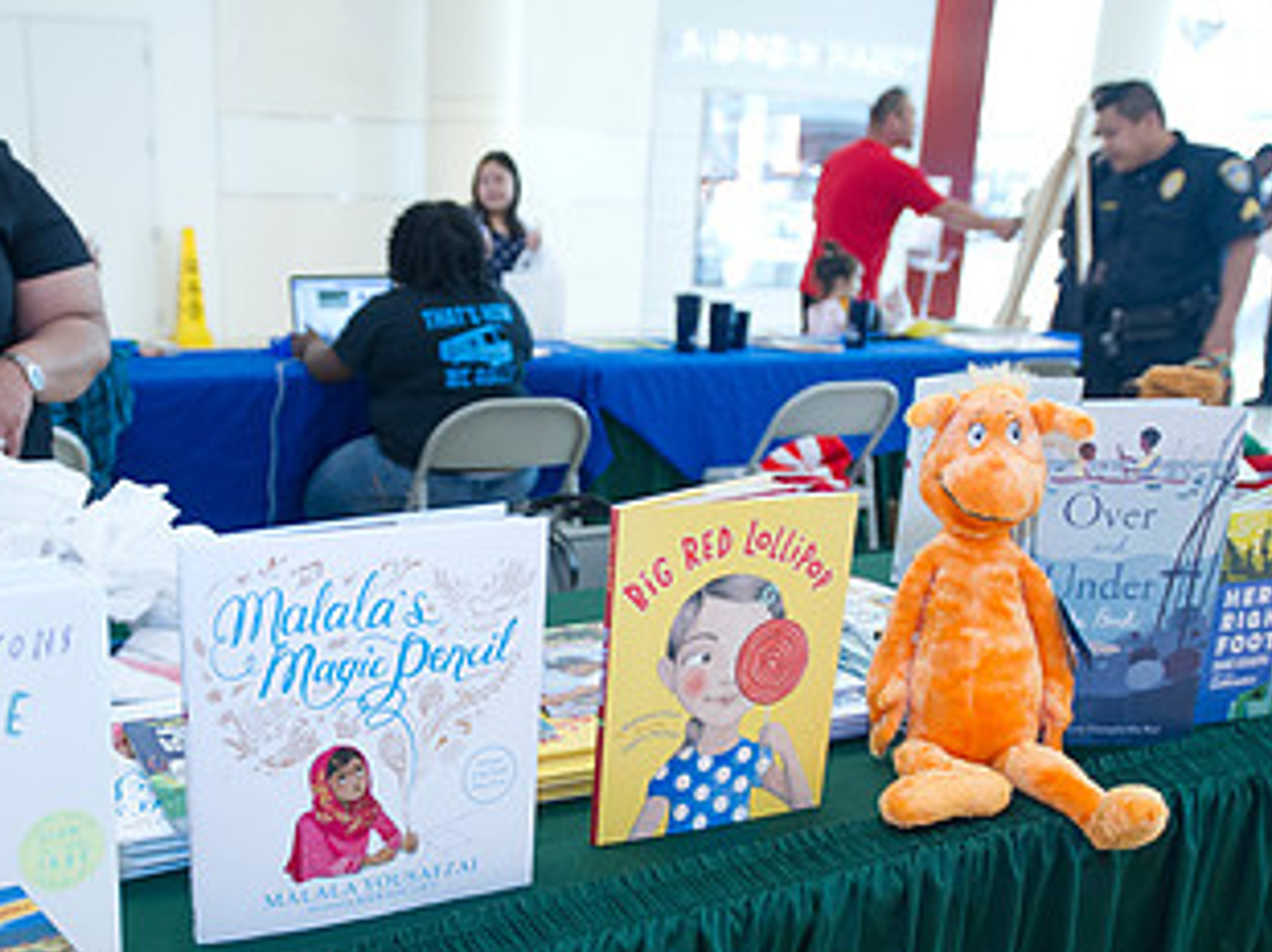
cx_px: 447
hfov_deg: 50.7
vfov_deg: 39.0
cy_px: 657
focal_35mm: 36
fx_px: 1322
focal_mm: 20
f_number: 2.8
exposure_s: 1/100
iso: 1250
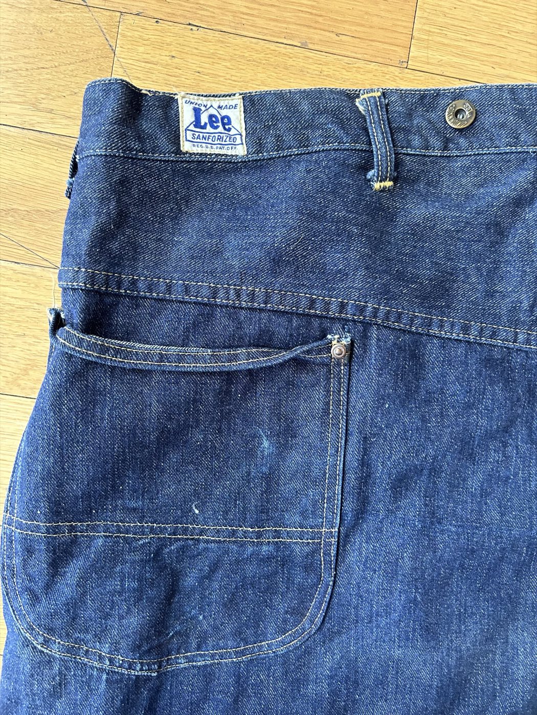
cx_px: 268
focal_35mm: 26
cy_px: 358
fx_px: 538
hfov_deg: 53.1
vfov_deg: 67.3
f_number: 1.5
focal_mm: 5.7
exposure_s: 1/60
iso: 500
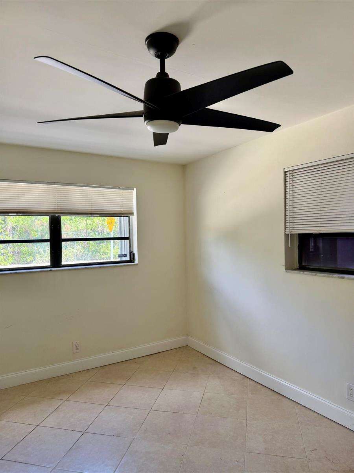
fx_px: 327
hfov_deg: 56.8
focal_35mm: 24
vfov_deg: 71.6
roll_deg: +0.7
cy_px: 236
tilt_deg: +0.6
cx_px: 177
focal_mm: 6.76
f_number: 1.78
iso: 125
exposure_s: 1/158
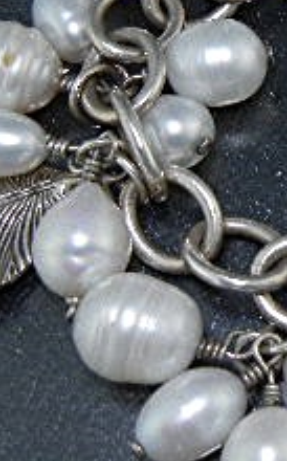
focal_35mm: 105
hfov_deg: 11.8
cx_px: 463
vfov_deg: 19.7
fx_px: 1317
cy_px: 109
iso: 448
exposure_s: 1/30
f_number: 7.2
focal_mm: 6.2
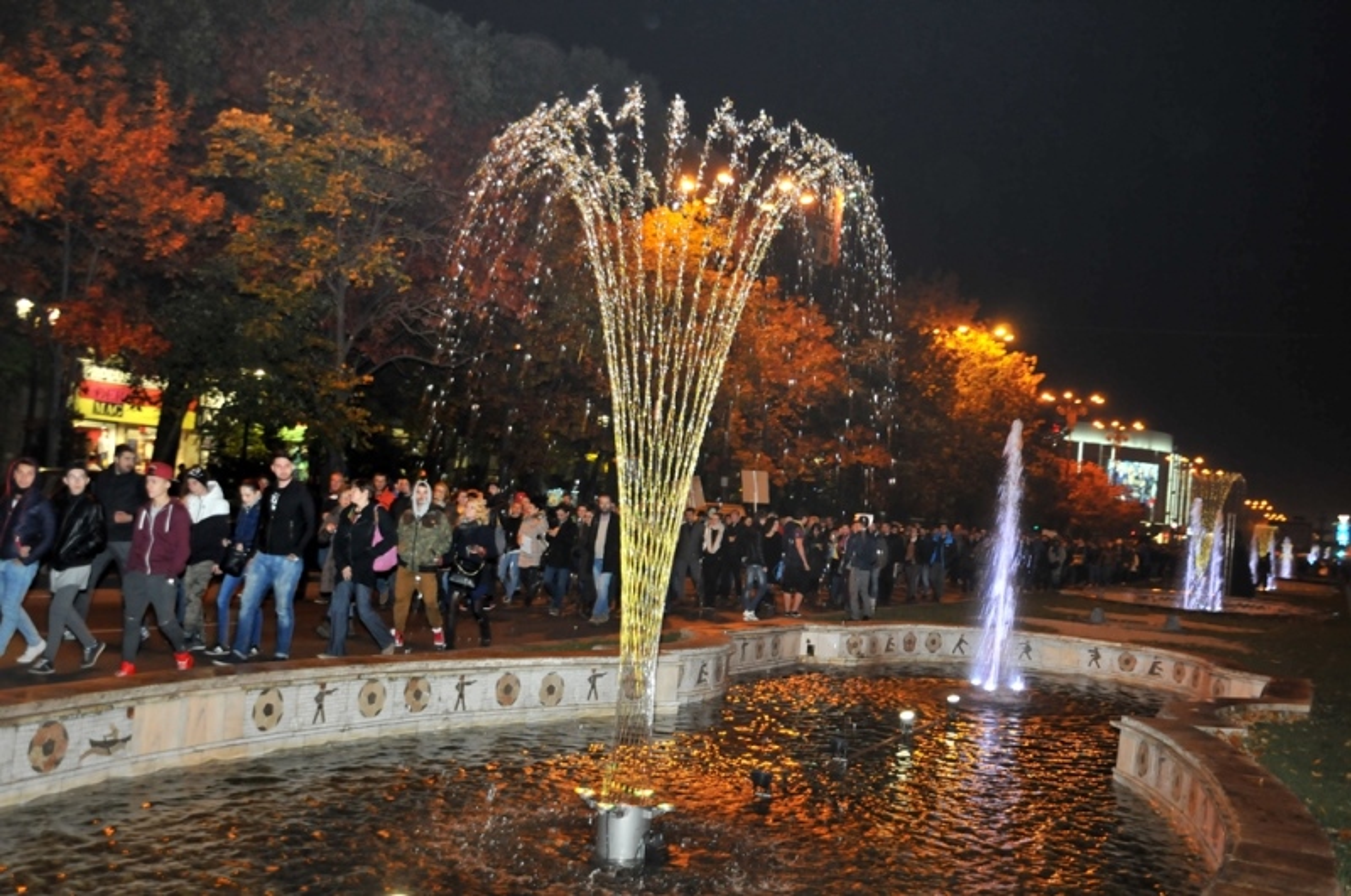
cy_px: 448
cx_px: 676
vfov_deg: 34.1
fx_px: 1462
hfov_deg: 49.6
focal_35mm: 39
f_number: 4.5
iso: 800
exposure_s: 1/40
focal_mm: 26
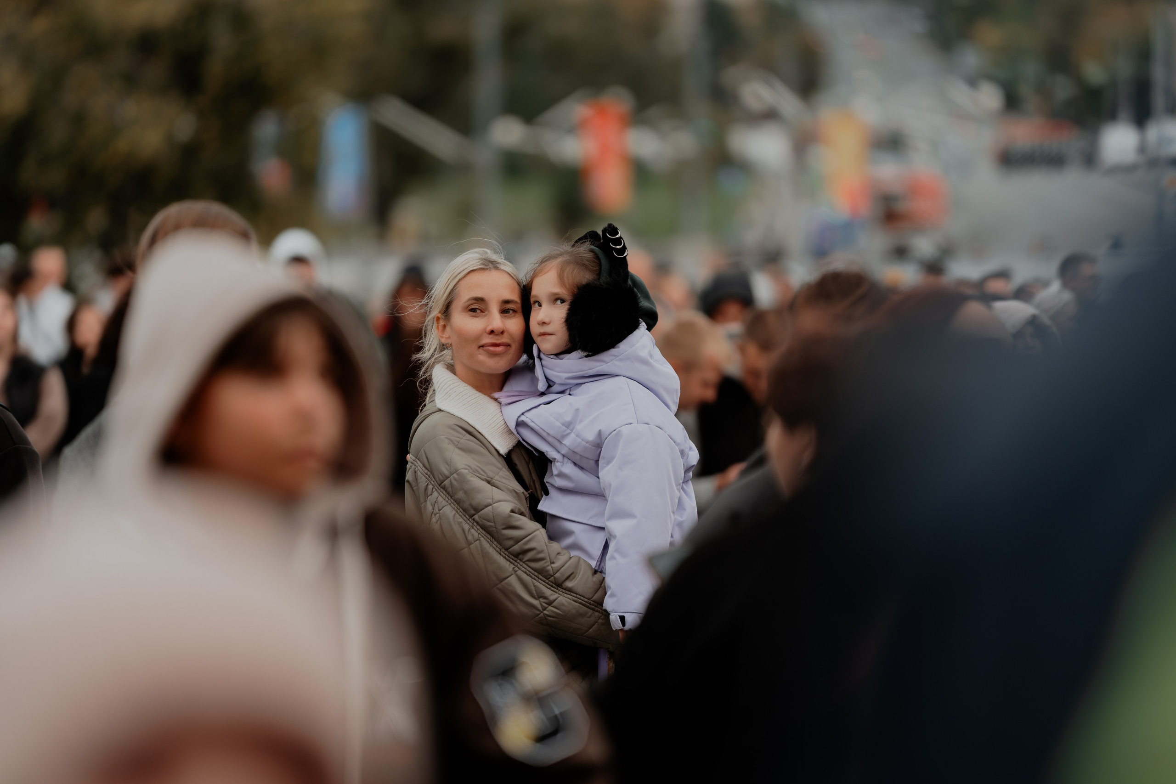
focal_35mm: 198
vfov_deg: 6.9
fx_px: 6468
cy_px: 392
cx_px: 588
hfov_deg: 10.4
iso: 200
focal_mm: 198
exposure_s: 1/500
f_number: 2.8
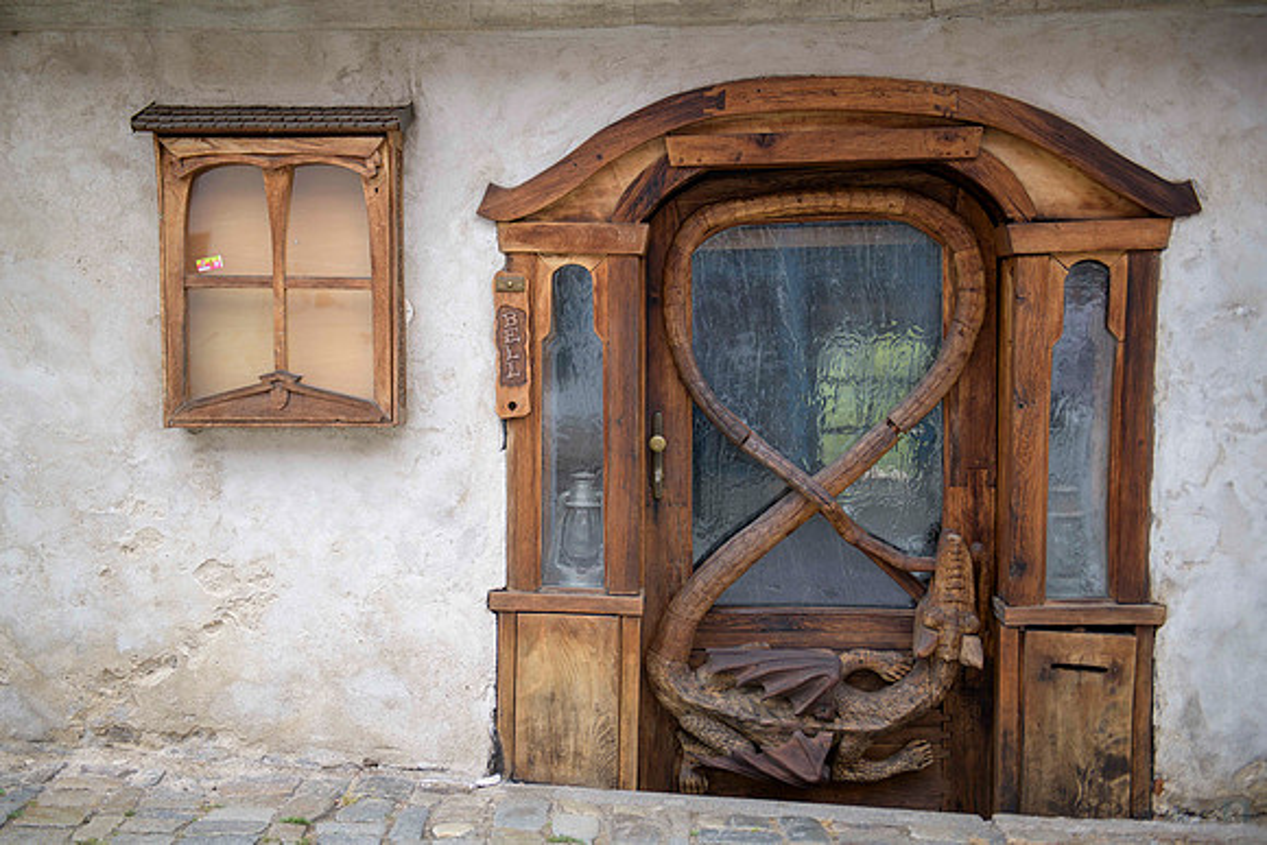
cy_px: 421
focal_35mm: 47
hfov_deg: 41.7
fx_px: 1664
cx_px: 605
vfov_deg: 28.5
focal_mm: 45
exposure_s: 1/200
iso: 64
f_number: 2.8
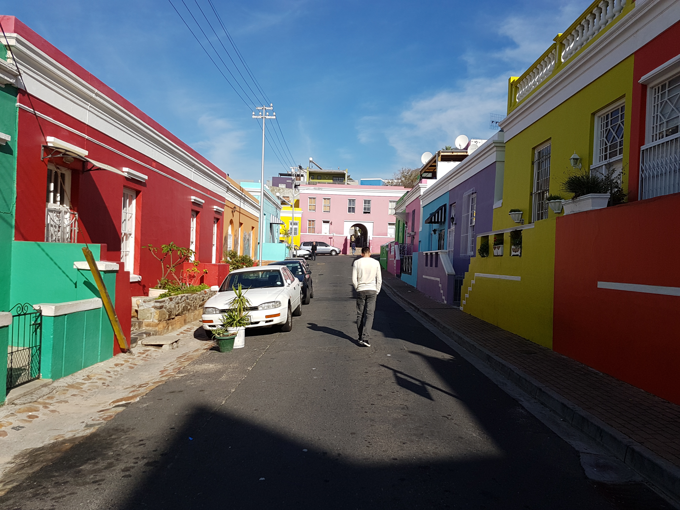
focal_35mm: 26
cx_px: 340
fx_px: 511
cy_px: 255
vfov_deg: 53.1
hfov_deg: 67.3
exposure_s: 1/2448
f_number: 1.7
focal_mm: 4.2
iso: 40
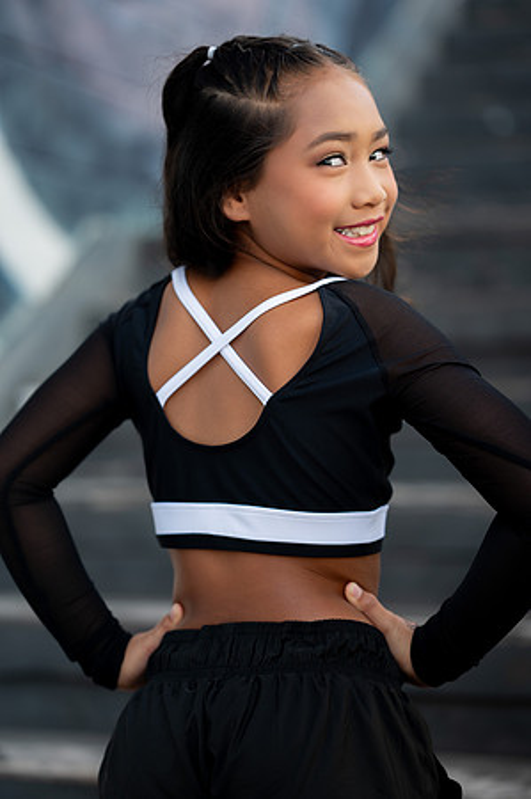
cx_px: 266
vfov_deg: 23.9
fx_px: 1885
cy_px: 400
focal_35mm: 85
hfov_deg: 16.0
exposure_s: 1/200
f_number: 2
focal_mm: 85
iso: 100
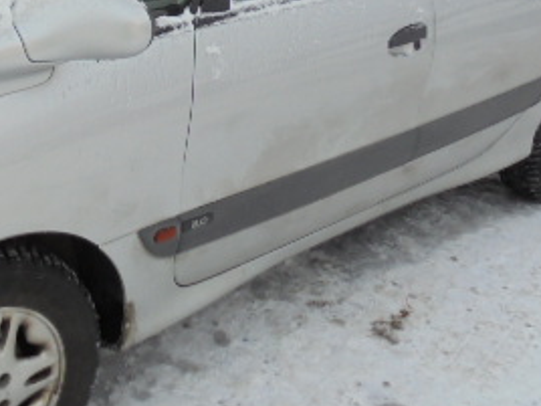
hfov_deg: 30.6
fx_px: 969
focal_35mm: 62
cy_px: 42
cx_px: 127
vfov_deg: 23.1
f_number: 3.5
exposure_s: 1/80
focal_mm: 4.6
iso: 100
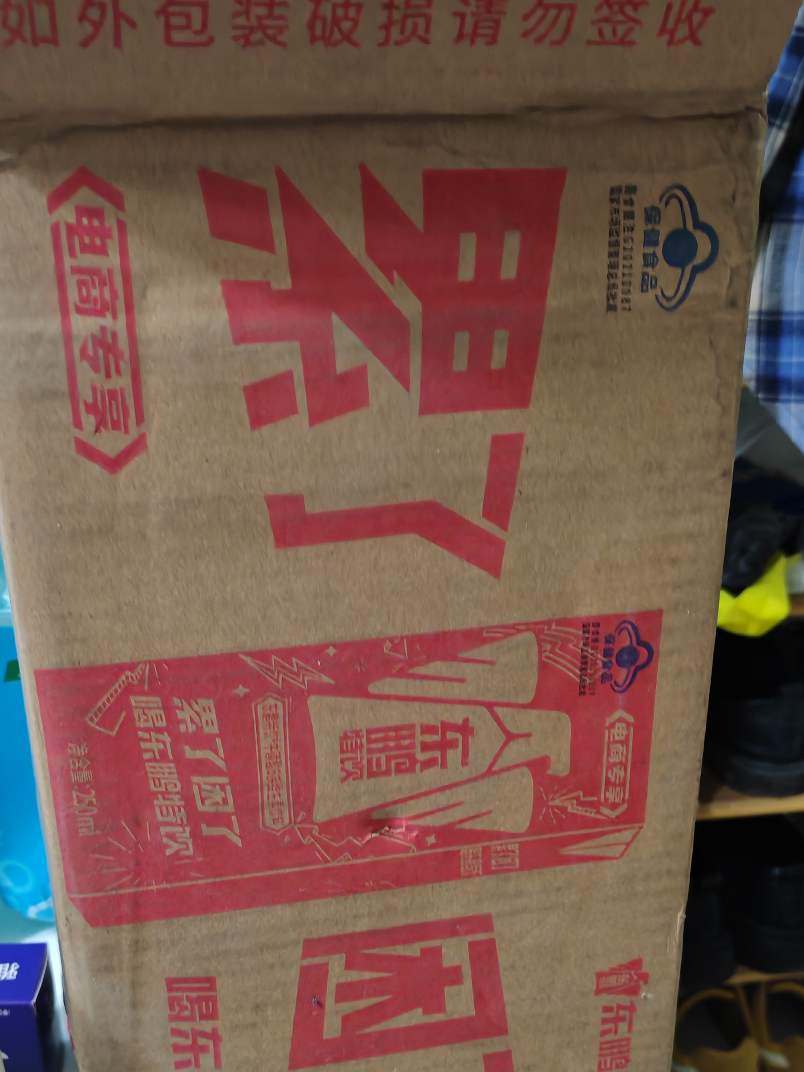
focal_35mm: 43
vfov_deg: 43.4
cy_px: 691
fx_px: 1332
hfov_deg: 33.6
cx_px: 401
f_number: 1.95
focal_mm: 5.52
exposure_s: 1/33
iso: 1250
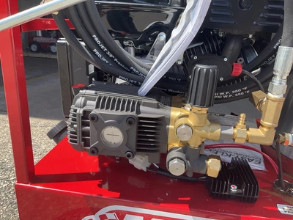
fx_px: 245
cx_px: 146
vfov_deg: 48.2
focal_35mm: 29
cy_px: 110
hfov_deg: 61.7
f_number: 1.8
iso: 25
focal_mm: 3
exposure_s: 1/599
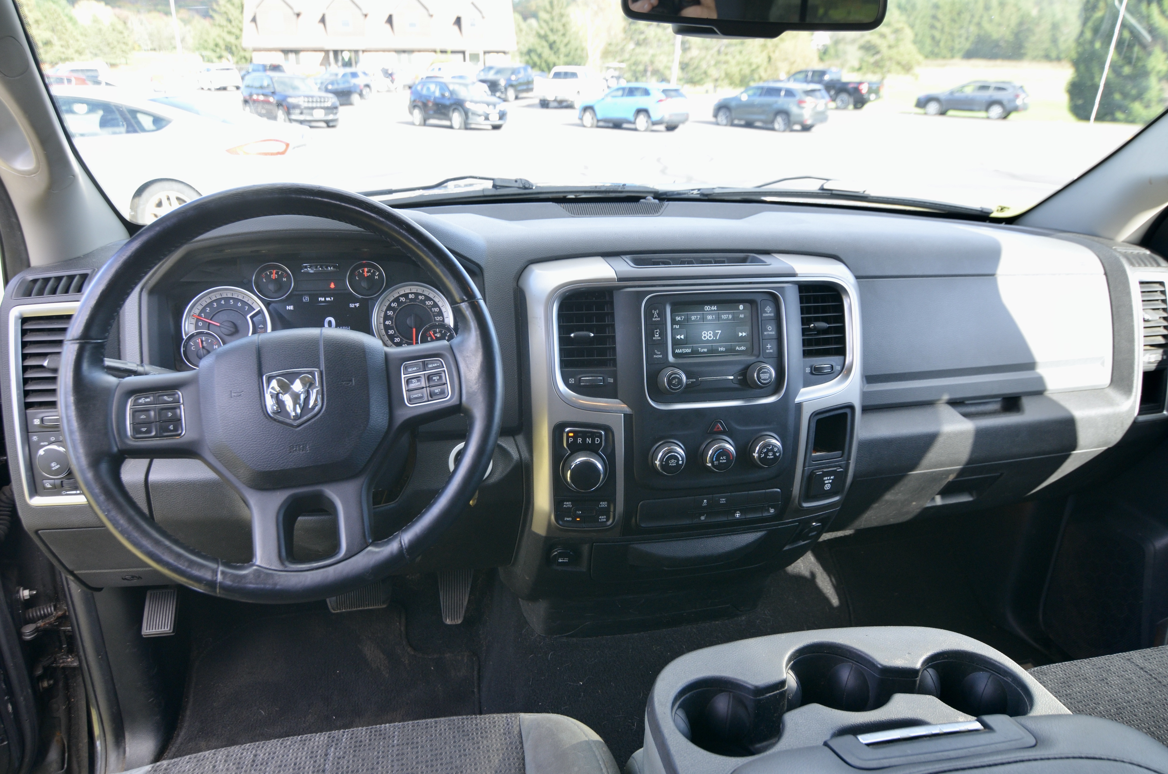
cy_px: 387
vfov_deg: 52.9
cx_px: 584
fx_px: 777
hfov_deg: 73.9
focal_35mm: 24
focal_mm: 16
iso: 280
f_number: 5.6
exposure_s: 1/125
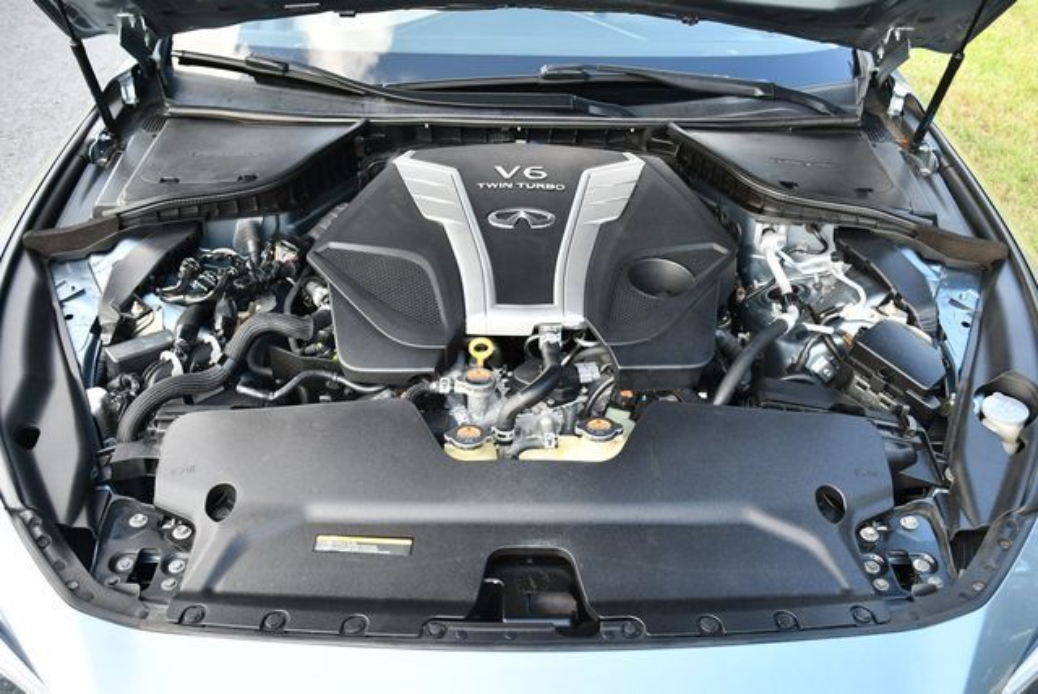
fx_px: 1039
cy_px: 347
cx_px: 519
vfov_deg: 36.9
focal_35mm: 36
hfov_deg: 53.1
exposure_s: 1/250
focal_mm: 18
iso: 400
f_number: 3.5
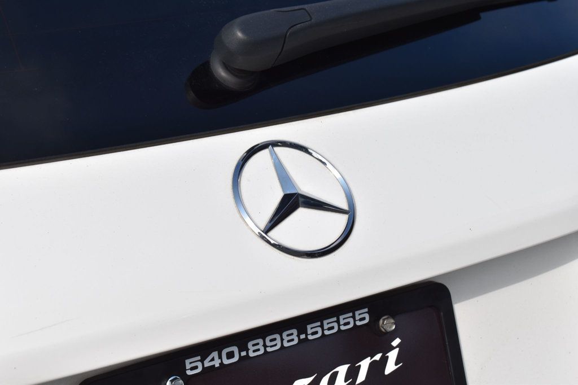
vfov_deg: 16.5
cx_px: 289
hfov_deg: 24.6
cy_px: 192
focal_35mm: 82
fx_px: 1324
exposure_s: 1/640
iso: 200
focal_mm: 55
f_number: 8
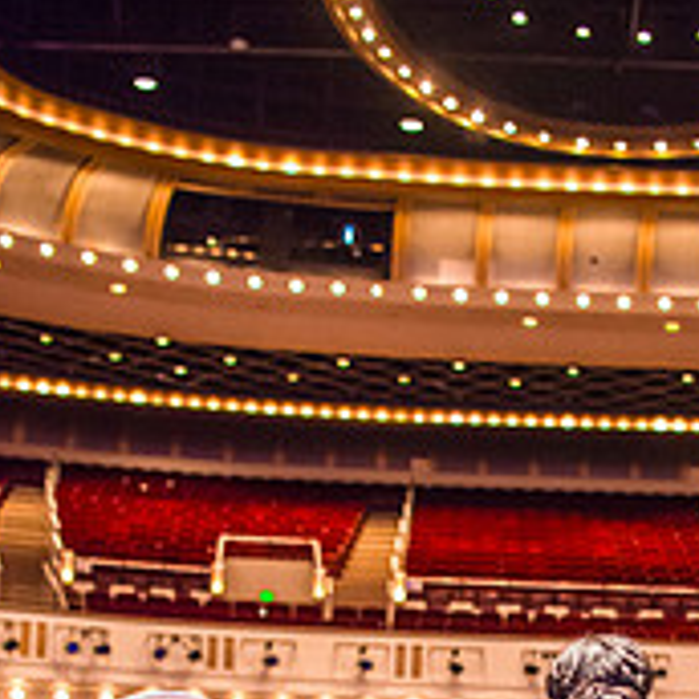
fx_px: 1782
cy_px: 805
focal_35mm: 78
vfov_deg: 20.9
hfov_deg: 22.0
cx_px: 520
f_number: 2.8
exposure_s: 1/80
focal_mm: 35
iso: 6400
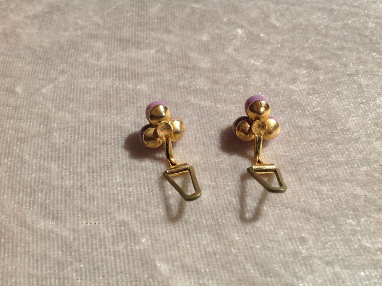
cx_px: 191
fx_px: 386
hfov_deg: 52.7
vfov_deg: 40.6
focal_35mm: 35
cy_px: 143
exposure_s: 1/4329
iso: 50
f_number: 2.4
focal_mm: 4.28
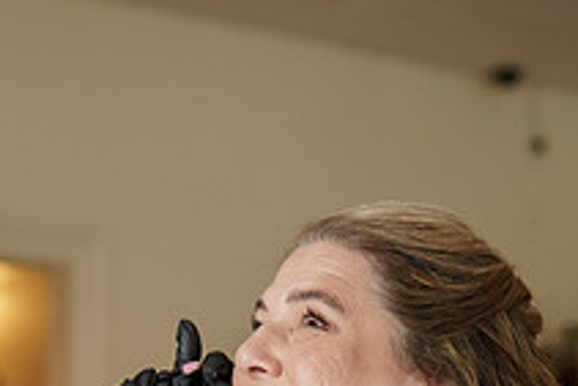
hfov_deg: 19.0
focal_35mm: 105
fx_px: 1687
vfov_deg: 12.8
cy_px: 415
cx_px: 32
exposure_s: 1/200
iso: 1250
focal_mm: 35
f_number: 2
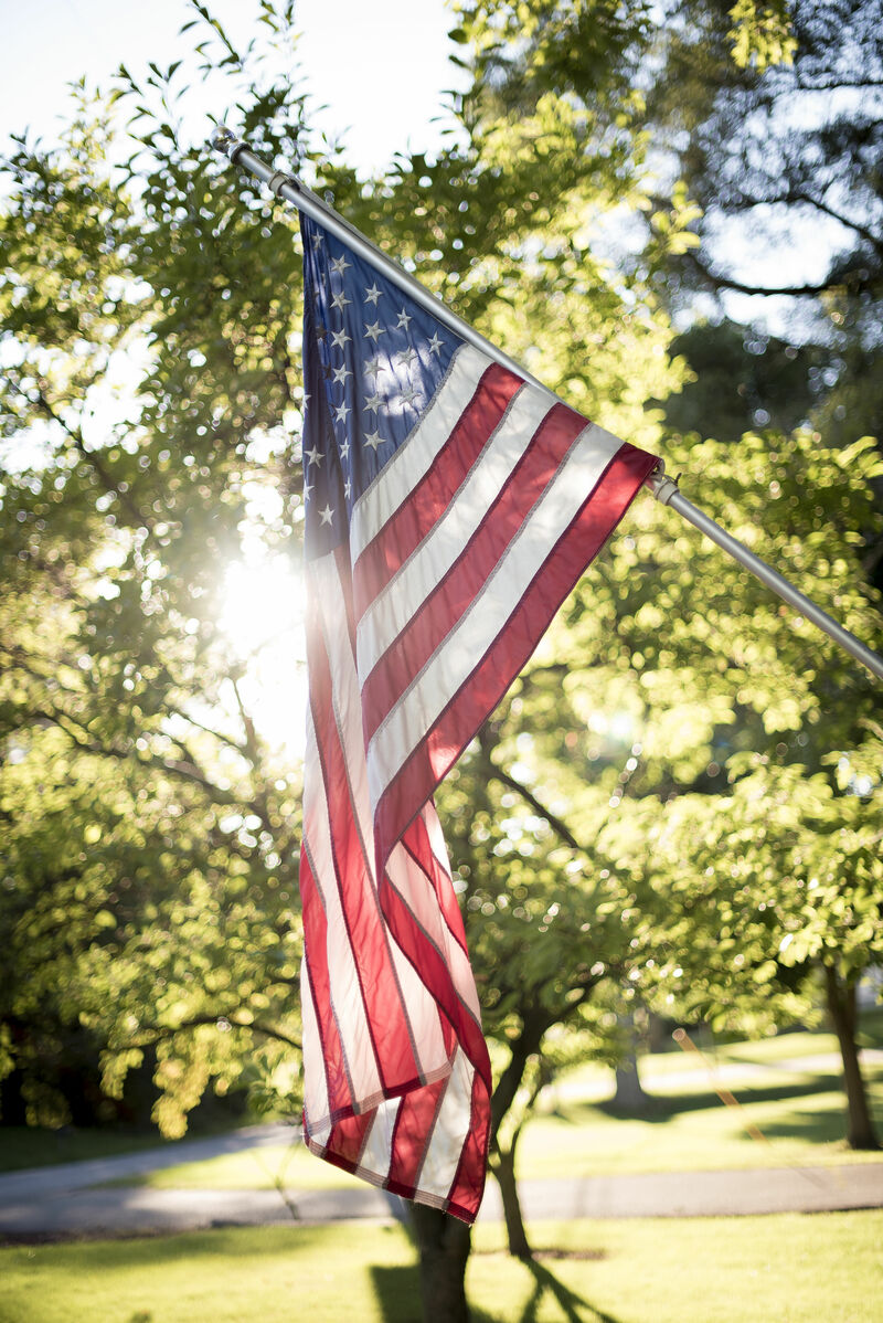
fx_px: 1837
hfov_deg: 27.0
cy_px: 662
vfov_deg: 39.6
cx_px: 442
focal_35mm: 50
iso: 64
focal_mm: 50
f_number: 1.4
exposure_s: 1/400
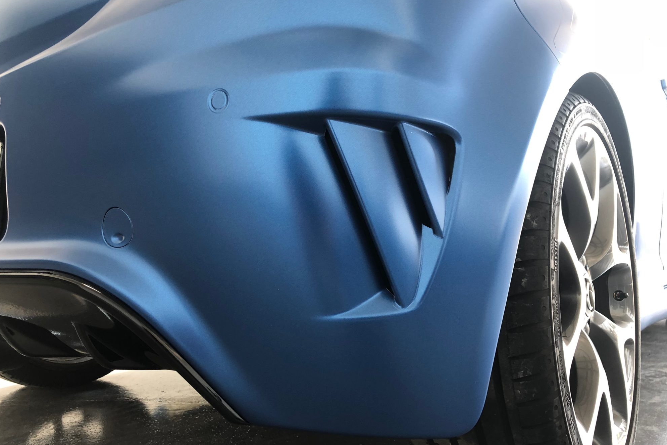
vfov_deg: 43.5
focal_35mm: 30
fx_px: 556
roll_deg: +2.3
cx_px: 328
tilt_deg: +2.5
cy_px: 244
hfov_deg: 61.9
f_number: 1.8
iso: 25
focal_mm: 4
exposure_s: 1/30
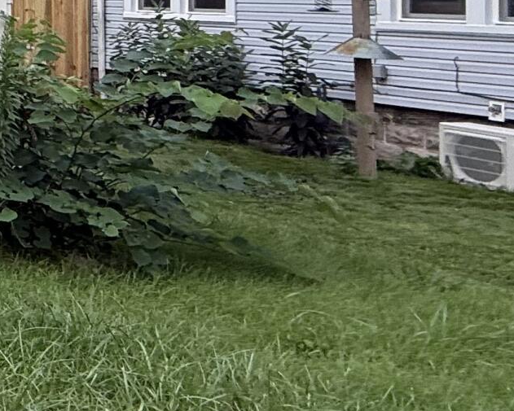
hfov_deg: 18.2
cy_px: -50
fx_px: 989
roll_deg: -0.5
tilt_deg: +2.7
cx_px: -540
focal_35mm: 65
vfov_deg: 22.1
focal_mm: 2.22
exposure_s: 1/237
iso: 64
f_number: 2.2
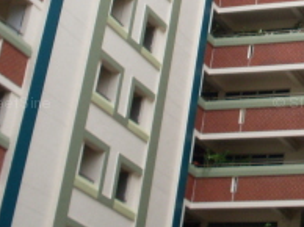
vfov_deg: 13.3
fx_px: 947
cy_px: -52
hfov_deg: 17.2
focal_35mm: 108
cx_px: 390
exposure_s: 1/90
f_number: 8.4
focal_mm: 6.3
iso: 80
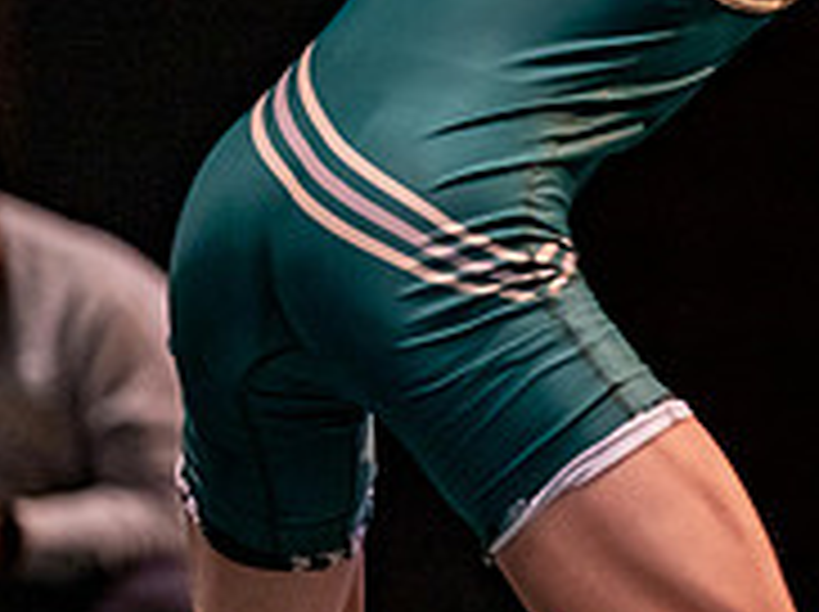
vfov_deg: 2.9
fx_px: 11932
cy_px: -31
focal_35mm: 505
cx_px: 1409
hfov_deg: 3.9
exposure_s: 1/800
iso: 2000
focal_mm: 135
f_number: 1.8
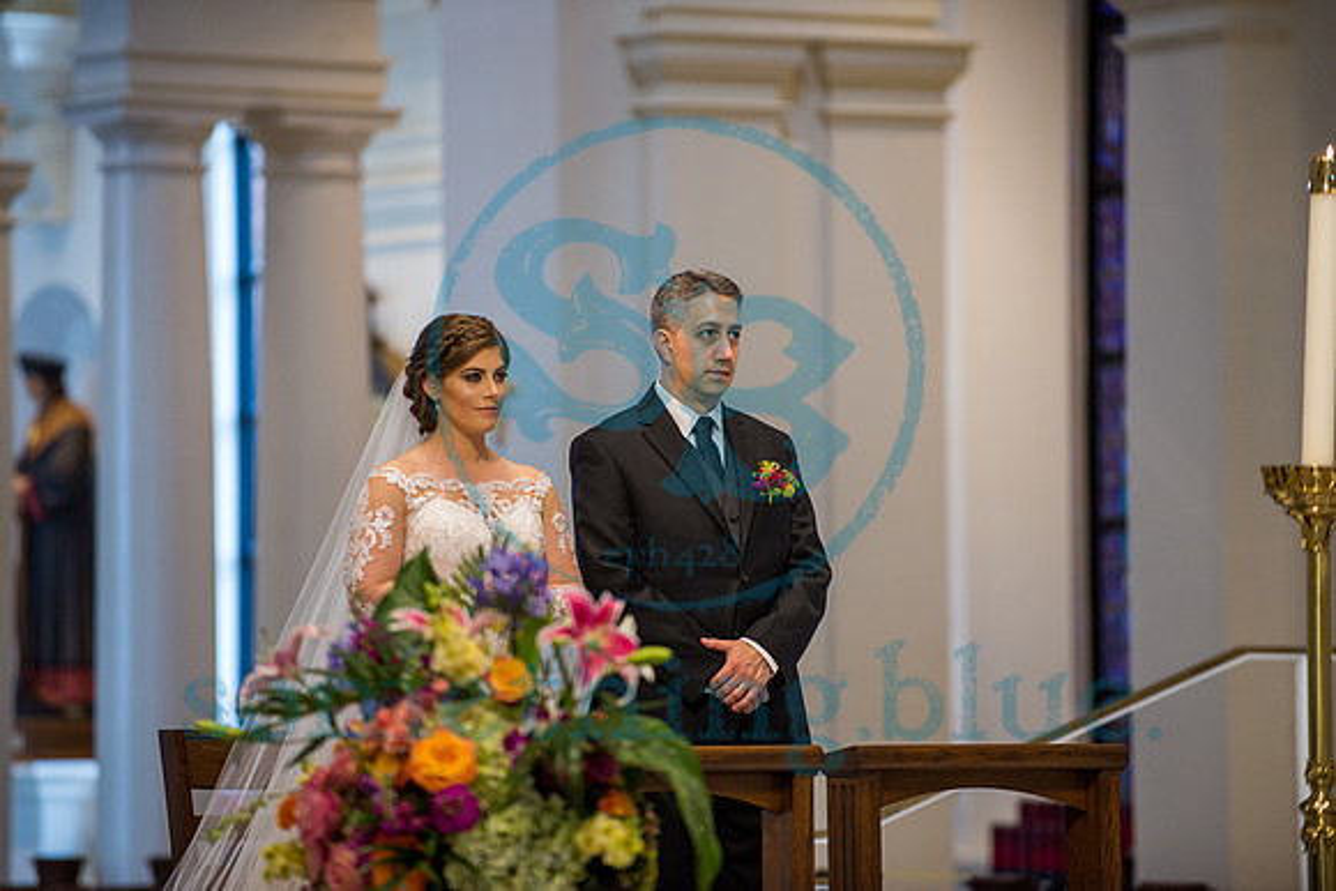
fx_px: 7801
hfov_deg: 9.8
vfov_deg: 6.5
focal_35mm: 210
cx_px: 649
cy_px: 446
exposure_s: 1/250
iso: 1250
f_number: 2.8
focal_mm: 200
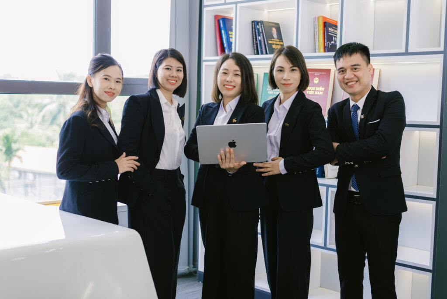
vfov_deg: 27.0
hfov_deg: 39.6
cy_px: 150
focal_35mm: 50
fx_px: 621
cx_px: 224
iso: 200
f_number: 2.5
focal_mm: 50
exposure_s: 1/250
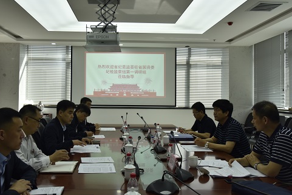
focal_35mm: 32
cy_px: 91
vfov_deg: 41.1
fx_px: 260
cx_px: 129
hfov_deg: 58.5
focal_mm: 28
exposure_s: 1/160
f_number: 6.3
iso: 500
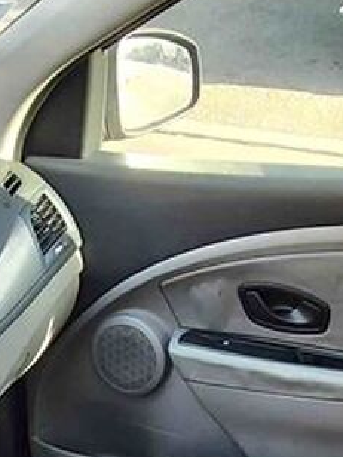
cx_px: 61
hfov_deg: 22.2
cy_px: 685
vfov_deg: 23.7
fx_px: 859
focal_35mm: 65
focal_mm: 1.67
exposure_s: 1/71.1
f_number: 2.2
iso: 320
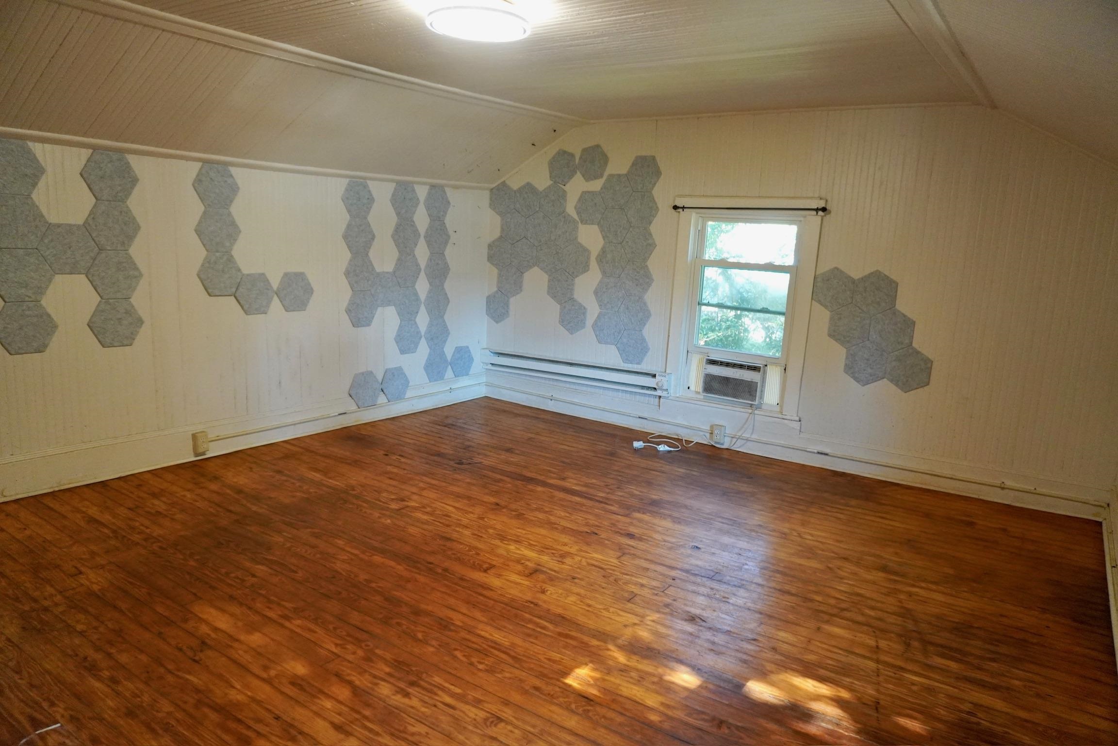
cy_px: 373
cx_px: 559
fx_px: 745
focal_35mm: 24
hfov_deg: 73.7
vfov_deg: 53.1
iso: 2000
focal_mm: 16
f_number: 3.5
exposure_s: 1/160
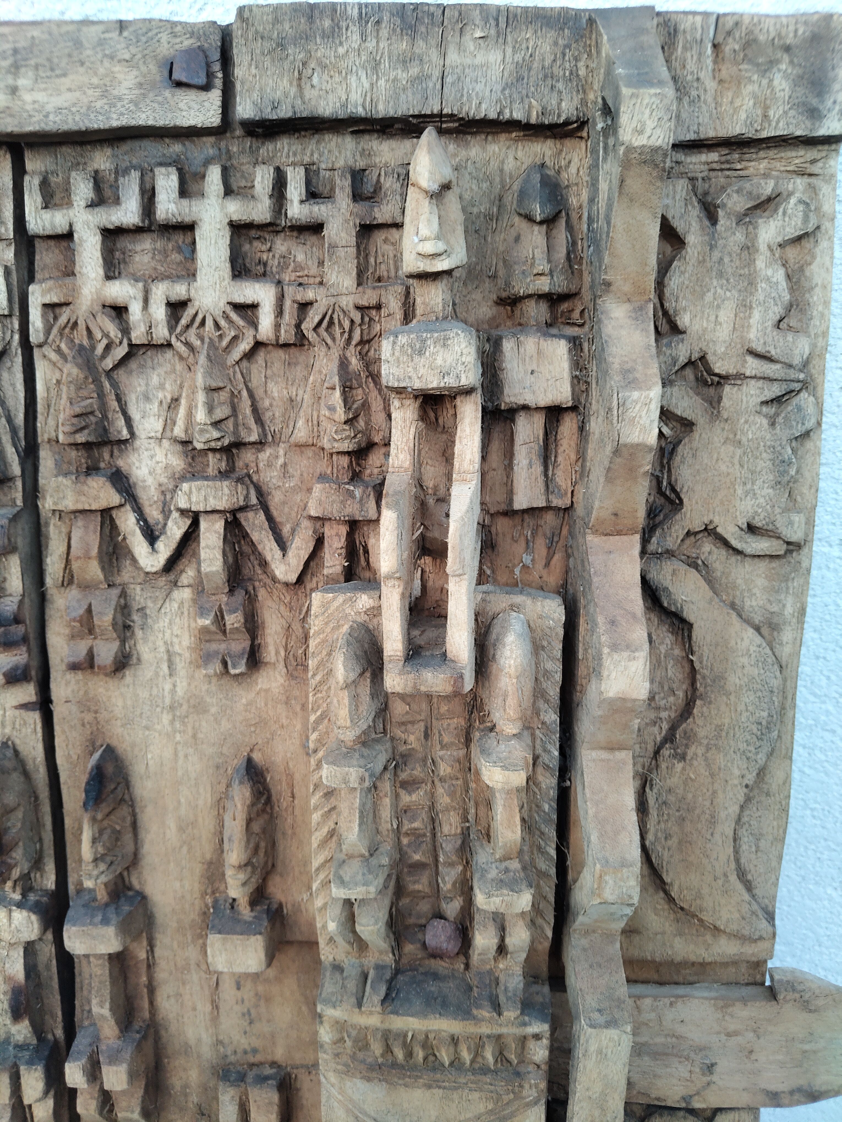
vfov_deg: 69.4
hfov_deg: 54.9
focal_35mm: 25
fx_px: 811
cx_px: 421
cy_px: 561
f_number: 1.8
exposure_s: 1/20
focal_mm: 4.15
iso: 381
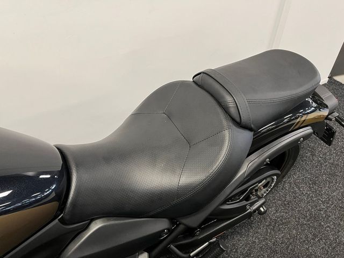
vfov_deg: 53.1
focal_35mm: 26
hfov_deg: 67.3
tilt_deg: -42.7
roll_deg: +0.3
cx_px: 172
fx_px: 258
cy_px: 129
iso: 160
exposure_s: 1/50
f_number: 1.6
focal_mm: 5.1
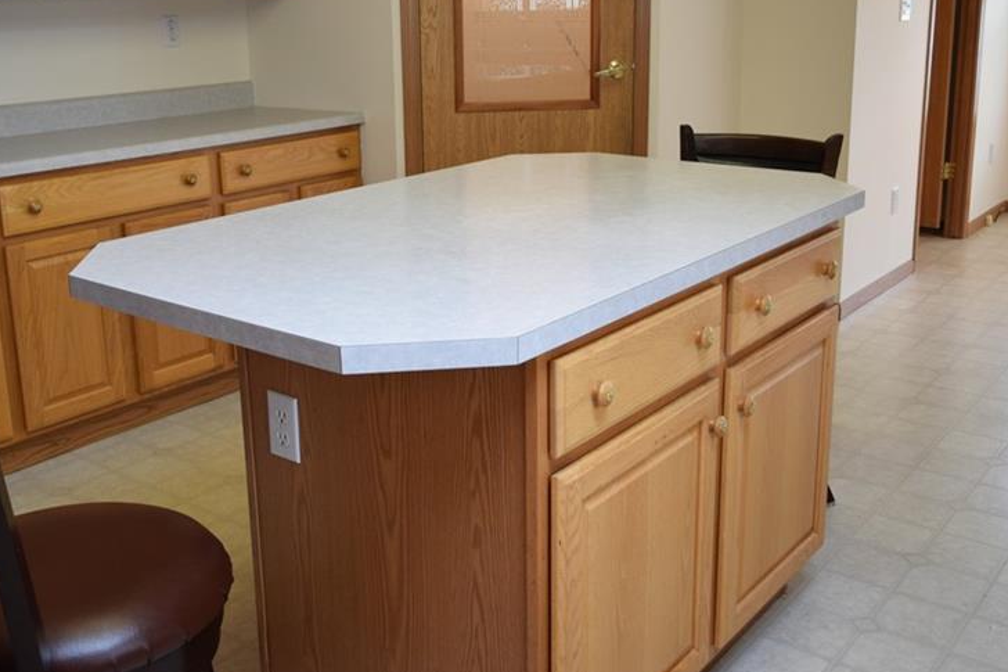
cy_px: 256
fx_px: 1064
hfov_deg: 50.6
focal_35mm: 38
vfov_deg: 34.9
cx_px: 456
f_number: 4
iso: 500
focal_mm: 18
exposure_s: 1/60
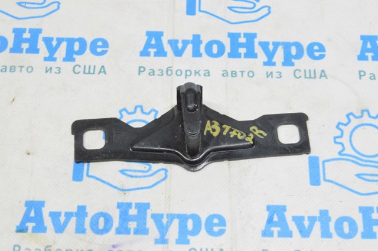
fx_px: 629
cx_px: 189
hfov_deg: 33.4
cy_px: 126
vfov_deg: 22.6
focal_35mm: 60
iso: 6400
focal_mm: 40
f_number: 20
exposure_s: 1/15
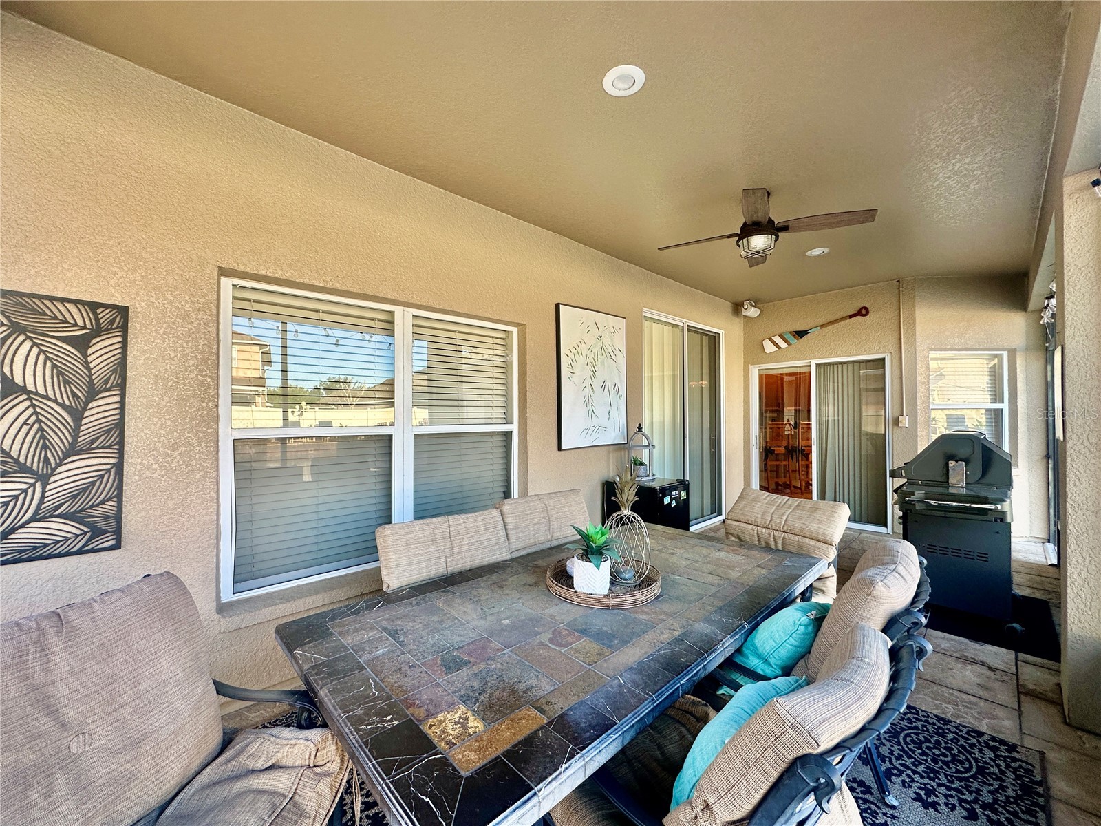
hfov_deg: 102.1
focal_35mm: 14
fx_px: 445
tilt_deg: +0.6
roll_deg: -0.3
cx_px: 550
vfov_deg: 85.7
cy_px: 413
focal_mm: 2.22
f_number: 2.2
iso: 64
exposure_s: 1/99
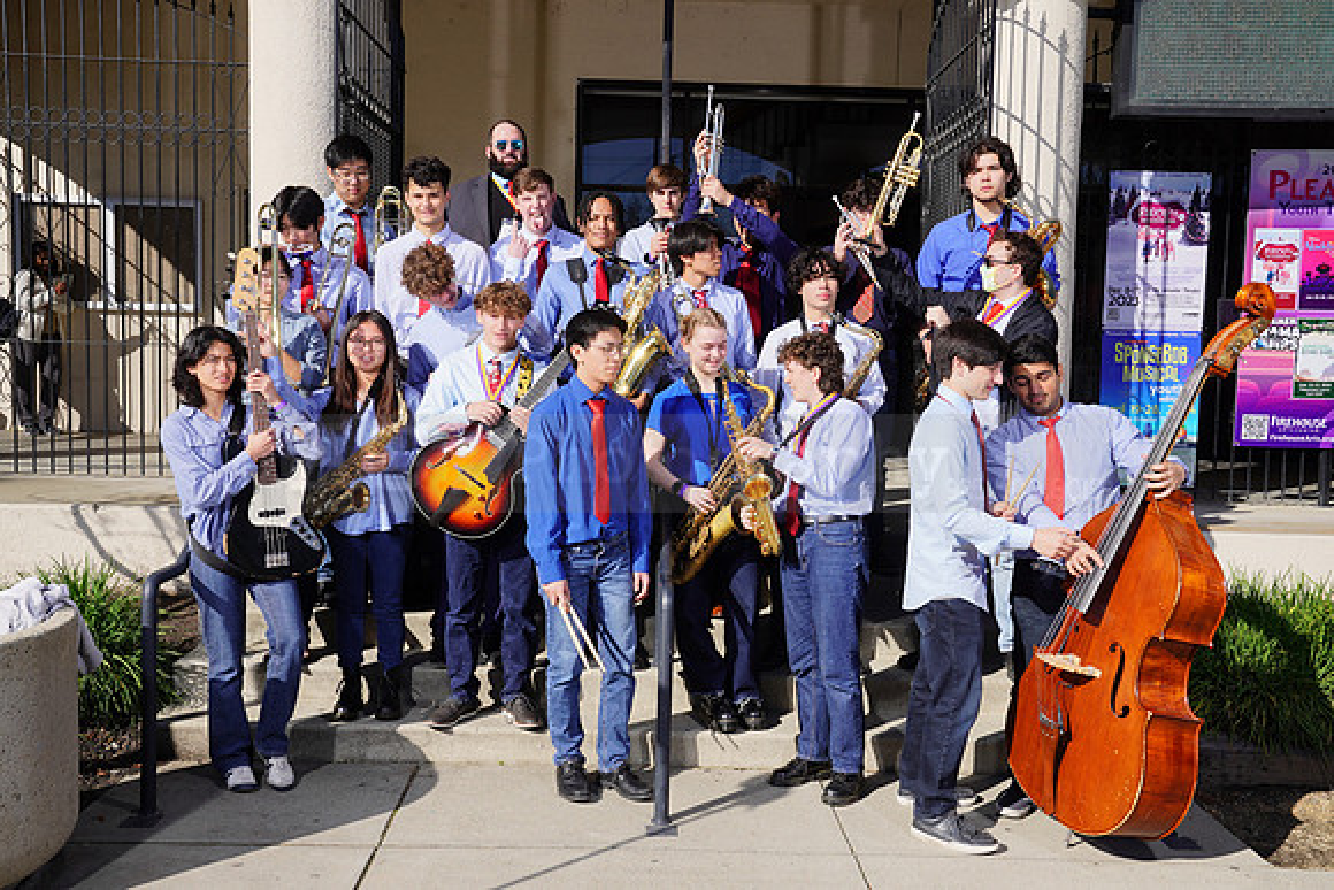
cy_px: 445
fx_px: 1297
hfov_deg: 54.4
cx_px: 667
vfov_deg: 37.9
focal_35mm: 35
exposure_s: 1/250
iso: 100
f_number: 10
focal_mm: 35
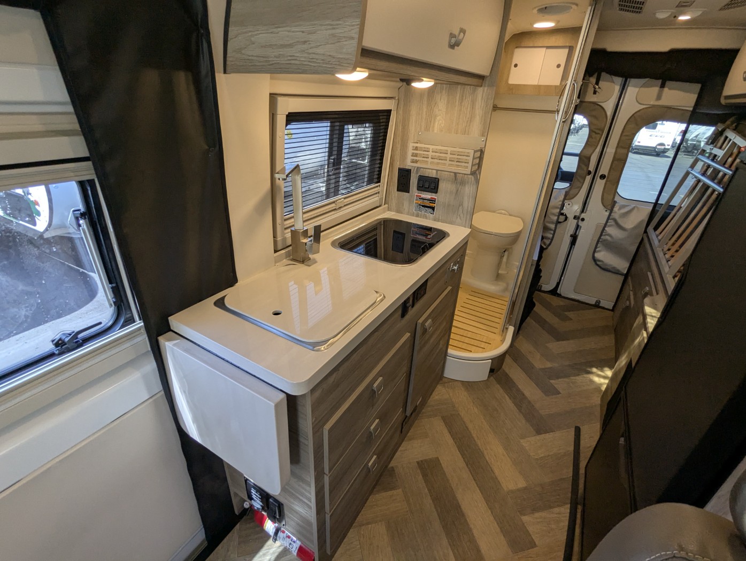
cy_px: 280
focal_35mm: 16
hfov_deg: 94.4
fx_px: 345
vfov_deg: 78.2
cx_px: 373
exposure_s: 1/190
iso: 174
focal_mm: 2.35
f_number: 2.2
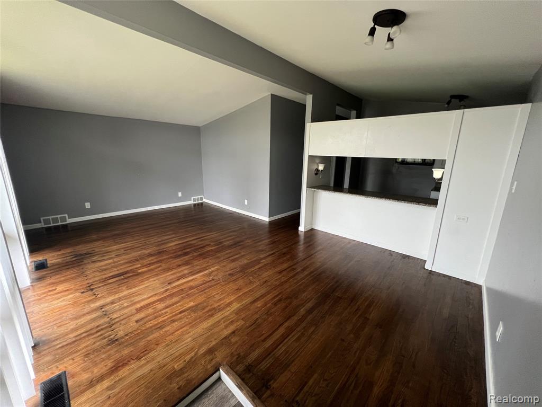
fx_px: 204
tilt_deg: -10.0
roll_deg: -0.7
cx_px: 271
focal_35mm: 13
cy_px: 204
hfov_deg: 106.2
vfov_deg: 89.9
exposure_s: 1/60
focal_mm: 1.57
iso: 250
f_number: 1.8
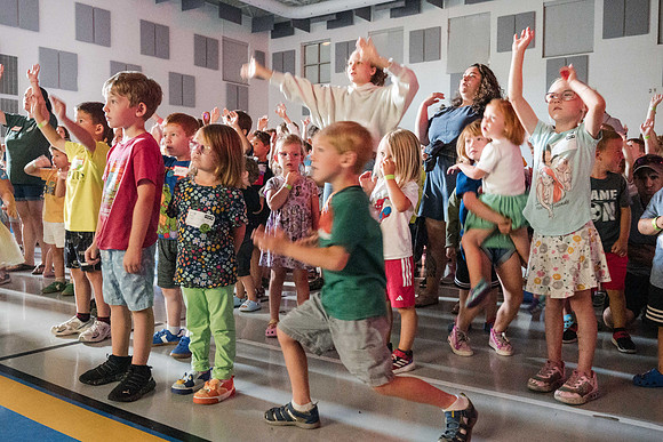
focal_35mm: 32
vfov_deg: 41.3
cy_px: 217
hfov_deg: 58.9
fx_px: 587
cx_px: 330
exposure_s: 1/50
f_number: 4
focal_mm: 30
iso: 25600
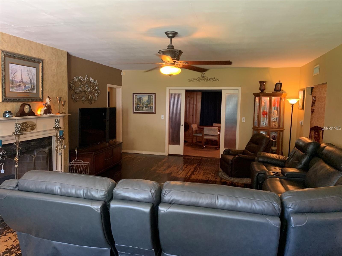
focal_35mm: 26
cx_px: 171
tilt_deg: -5.7
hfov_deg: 67.3
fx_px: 257
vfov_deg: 53.1
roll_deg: -0.9
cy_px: 128
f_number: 1.8
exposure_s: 1/47
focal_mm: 4.25
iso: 400
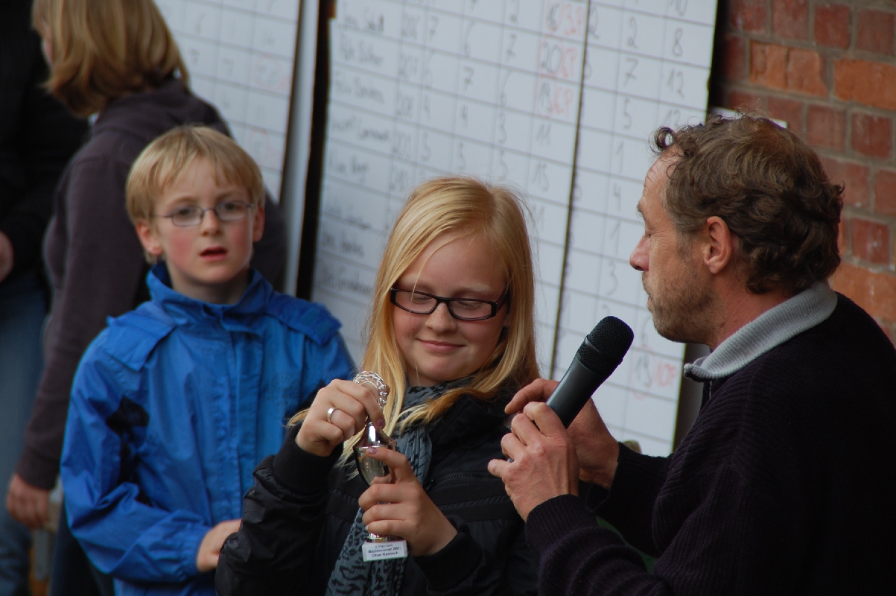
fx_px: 7460
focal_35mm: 300
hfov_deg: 6.9
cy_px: 298
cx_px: 448
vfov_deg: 4.6
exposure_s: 1/100
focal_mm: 200
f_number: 6.3
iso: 200
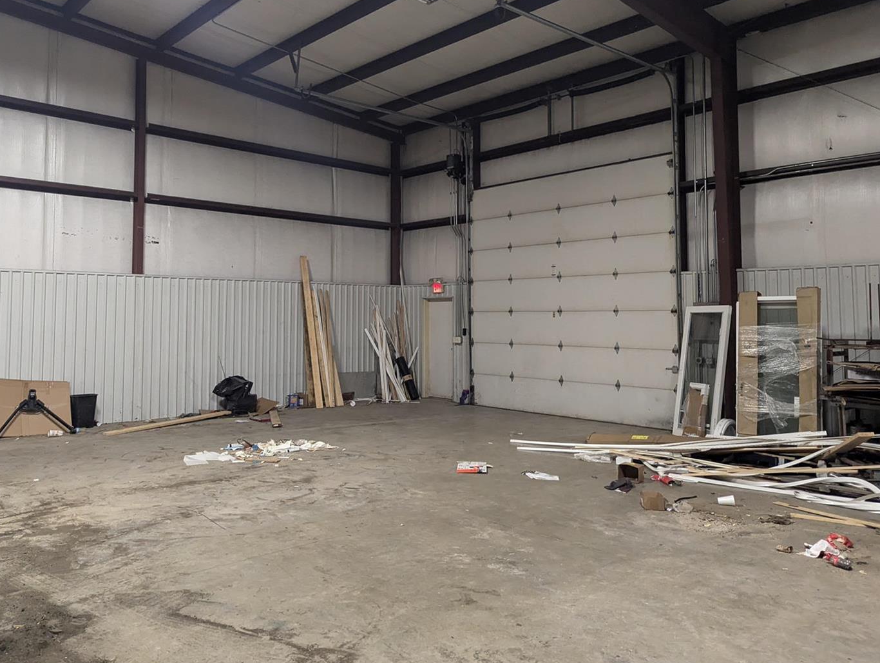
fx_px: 713
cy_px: 285
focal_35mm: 28
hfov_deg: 63.3
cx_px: 405
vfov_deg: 49.7
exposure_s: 1/120
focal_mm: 6.81
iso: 2883
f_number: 1.85
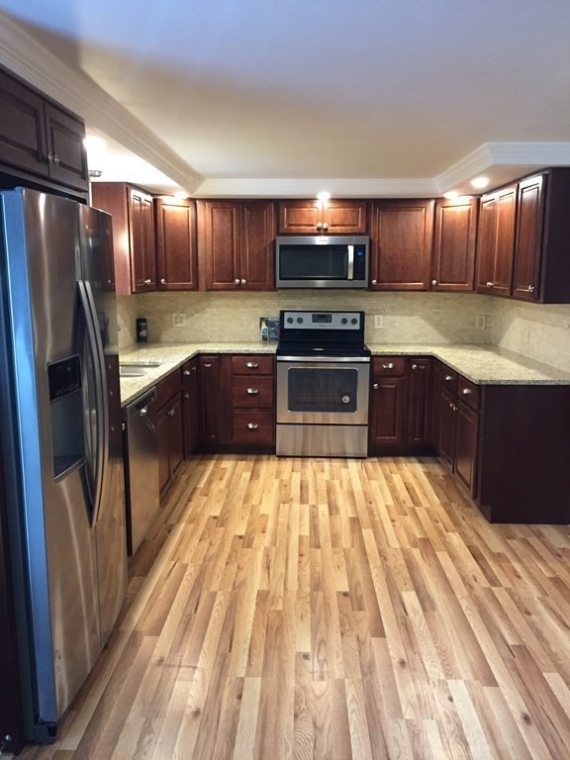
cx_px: 285
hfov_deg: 48.2
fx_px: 637
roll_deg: -0.3
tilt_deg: -8.7
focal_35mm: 29
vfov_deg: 61.7
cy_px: 380
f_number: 2.2
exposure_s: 1/30
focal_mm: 4.15
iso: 200
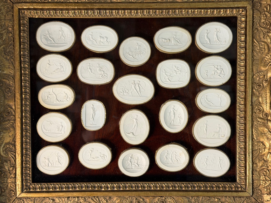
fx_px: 376
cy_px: 102
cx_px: 136
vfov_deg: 30.3
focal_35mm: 48
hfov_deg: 39.7
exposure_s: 1/50
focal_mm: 6.76
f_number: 1.78
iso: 80
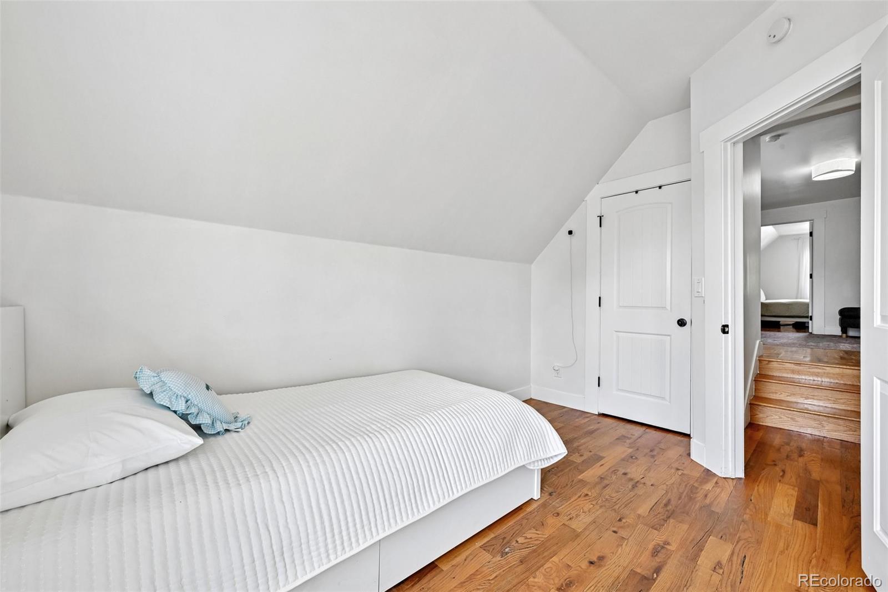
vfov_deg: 81.2
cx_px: 444
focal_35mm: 14
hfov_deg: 104.3
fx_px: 345
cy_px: 296
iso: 320
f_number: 11
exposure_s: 1/15
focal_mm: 14
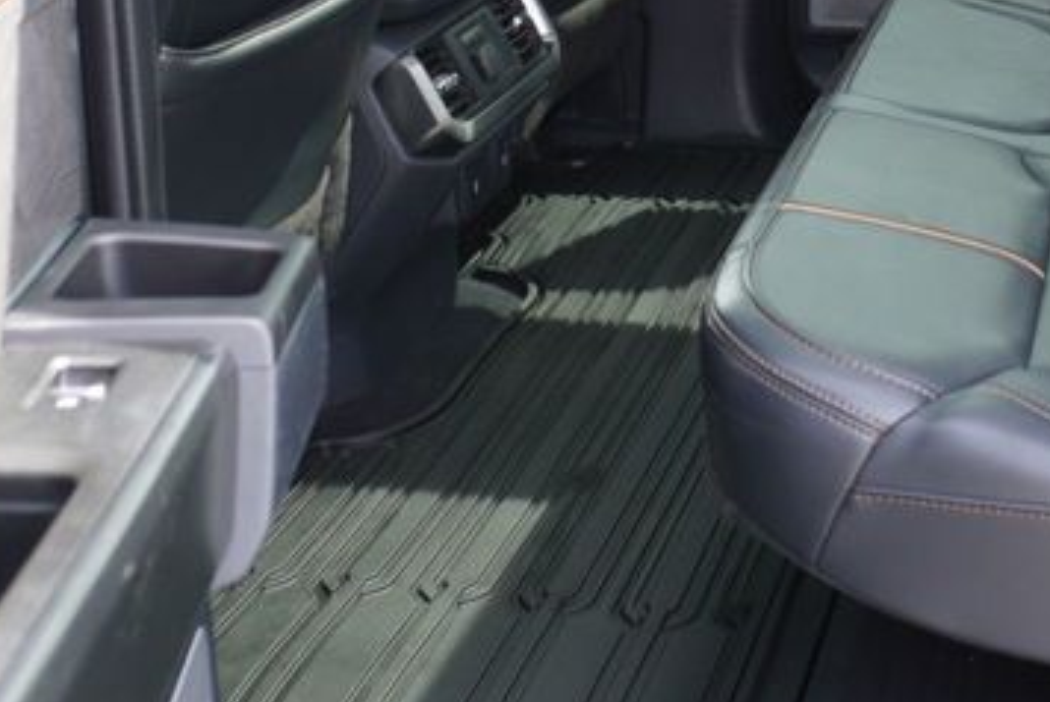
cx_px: 855
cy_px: -6
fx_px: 2014
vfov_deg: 19.2
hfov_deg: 28.5
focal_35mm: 69
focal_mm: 16
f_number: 4
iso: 100
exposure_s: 1/60
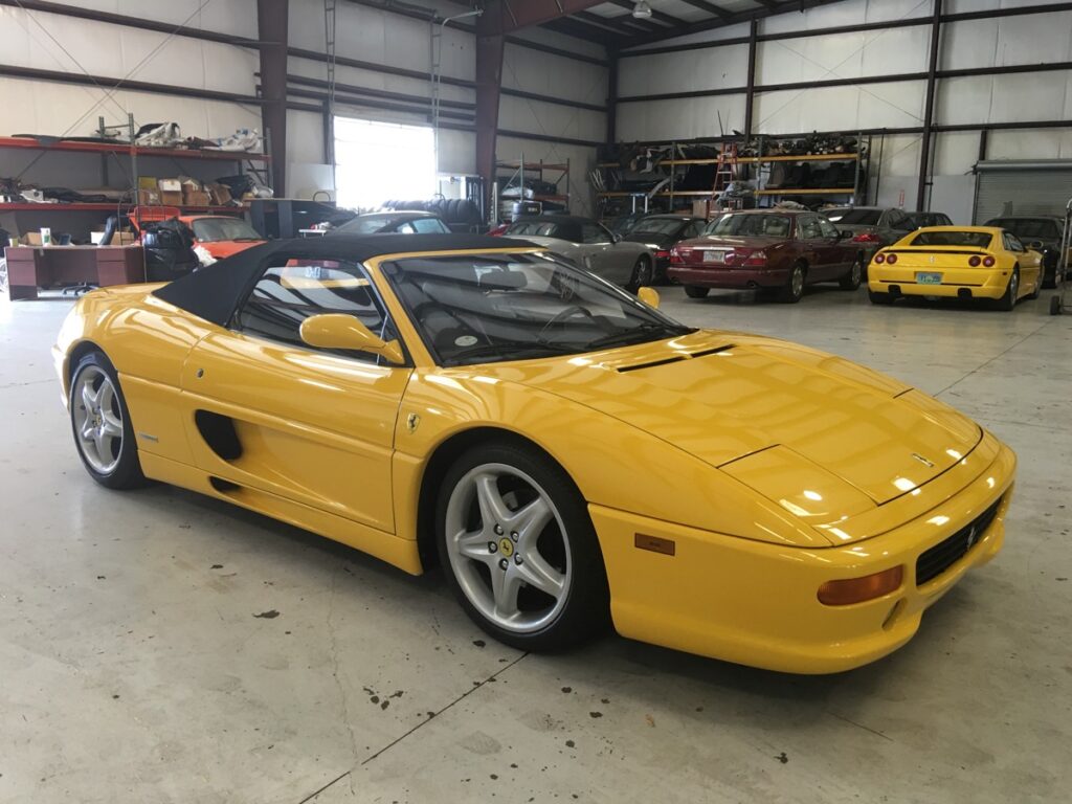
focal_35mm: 29
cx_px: 536
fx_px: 898
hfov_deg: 61.7
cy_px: 402
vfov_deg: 48.2
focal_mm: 4.15
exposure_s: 1/15
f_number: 2.2
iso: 32
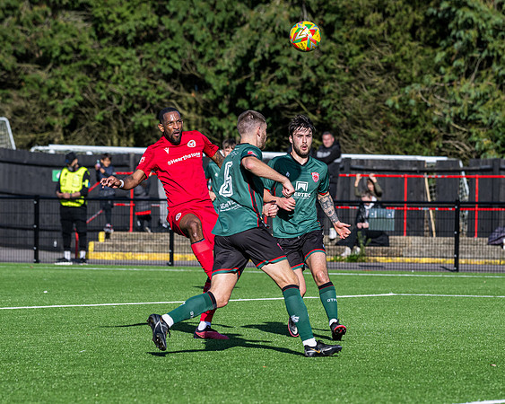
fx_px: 4031
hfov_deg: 7.2
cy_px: 358
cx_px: 212
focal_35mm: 270
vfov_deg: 5.7
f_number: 4
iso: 200
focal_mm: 135
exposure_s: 1/3200
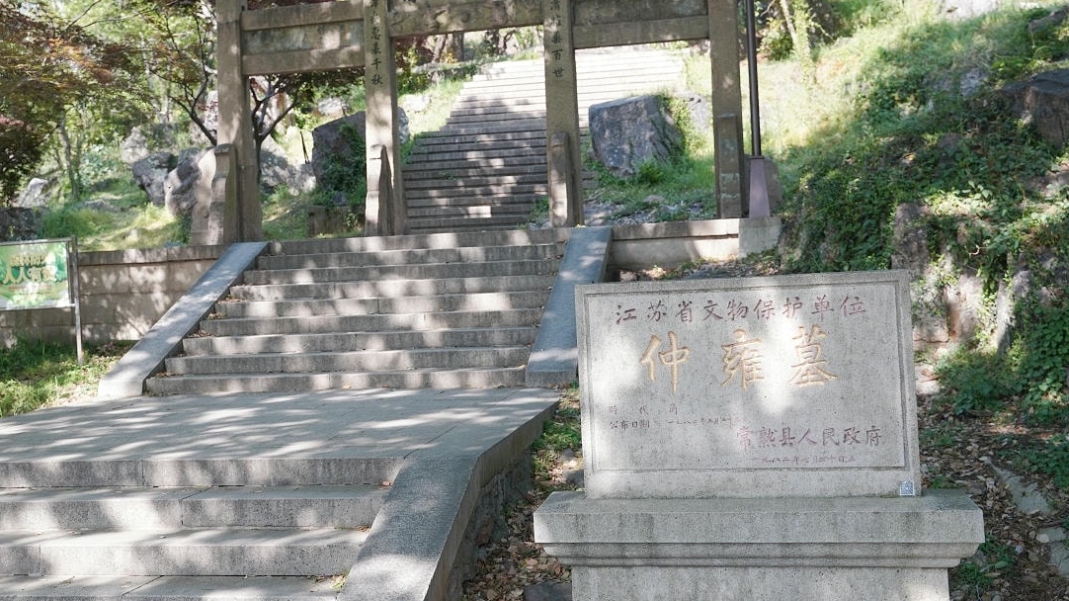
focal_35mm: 43
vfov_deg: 27.5
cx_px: 508
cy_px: 207
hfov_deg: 47.4
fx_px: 1219
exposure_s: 1/160
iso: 250
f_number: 4
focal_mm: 37
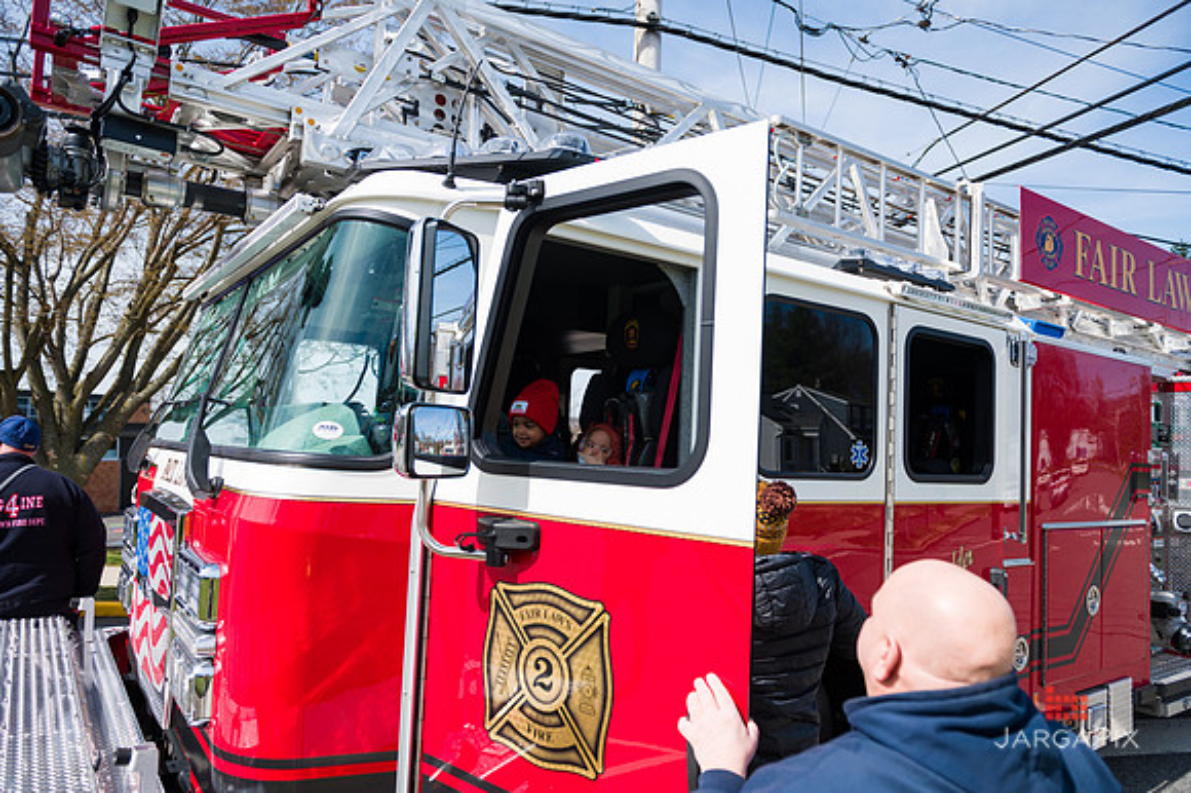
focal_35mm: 24
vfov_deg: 53.1
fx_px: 794
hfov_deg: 73.8
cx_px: 596
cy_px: 396
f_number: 4
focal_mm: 24
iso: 200
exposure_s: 1/3200
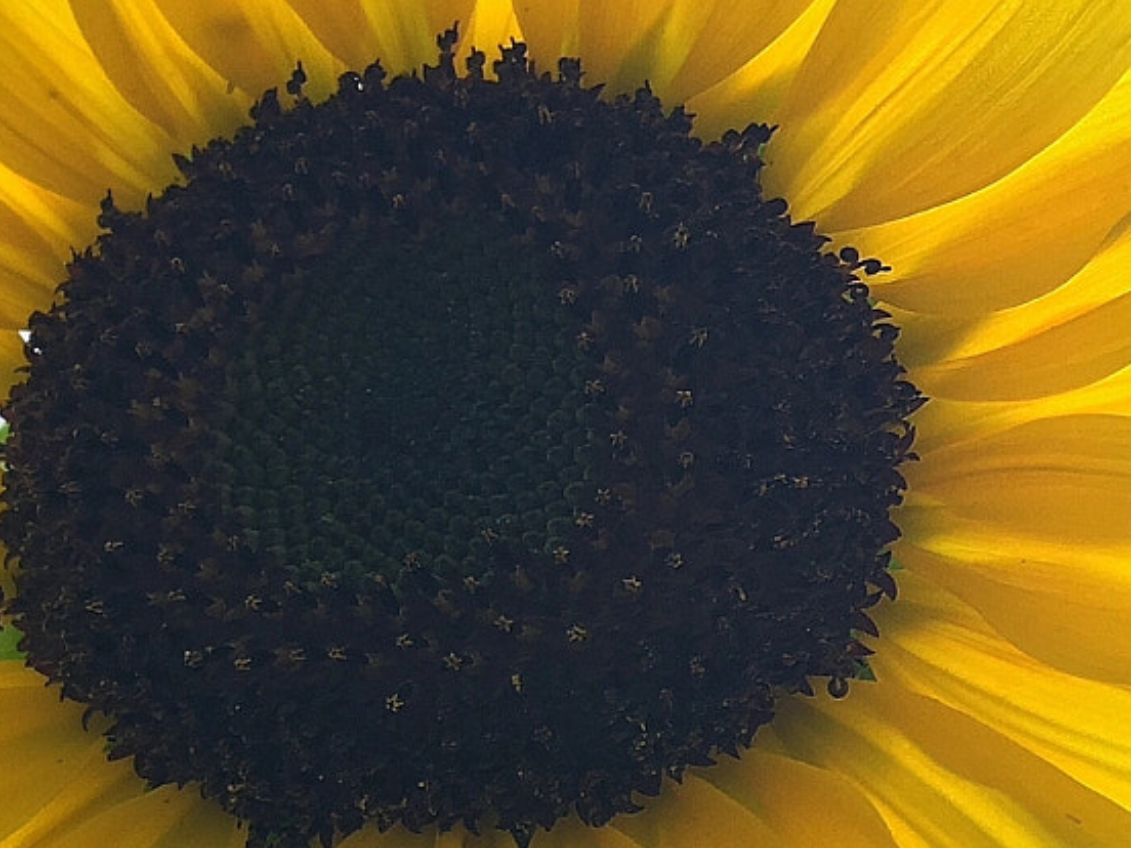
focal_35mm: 84
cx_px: -61
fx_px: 2745
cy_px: 471
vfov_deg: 17.6
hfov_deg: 22.2
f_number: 2.2
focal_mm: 4.15
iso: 25
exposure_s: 1/255
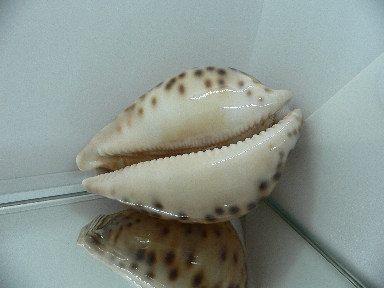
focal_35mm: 35
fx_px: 388
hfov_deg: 52.6
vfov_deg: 40.7
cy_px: 144
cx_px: 192
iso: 150
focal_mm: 4.6
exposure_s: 1/60
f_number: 2.8
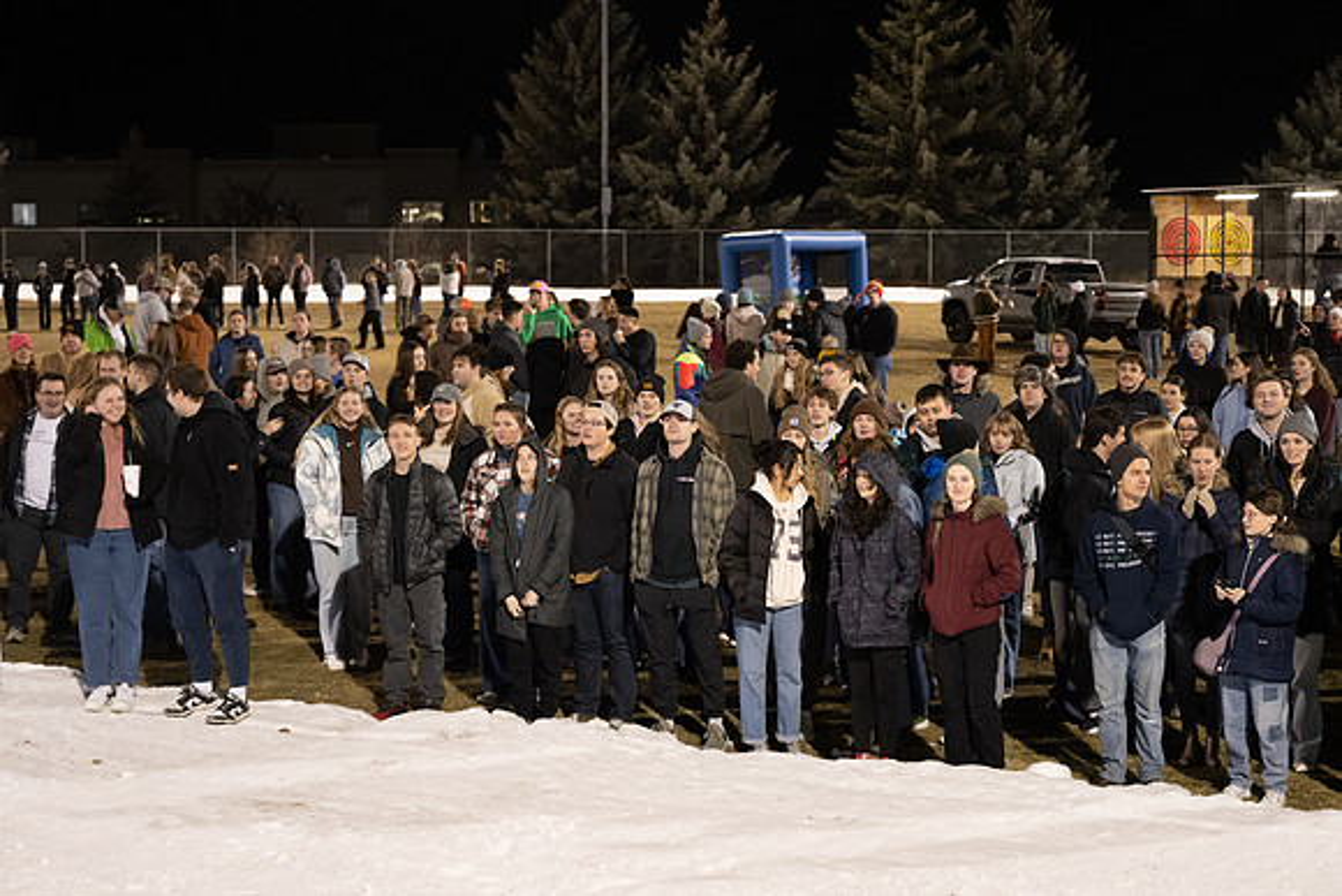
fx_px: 2607
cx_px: 680
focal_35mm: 70
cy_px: 448
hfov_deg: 28.9
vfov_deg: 19.5
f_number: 4
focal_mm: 63
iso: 3200
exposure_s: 1/125
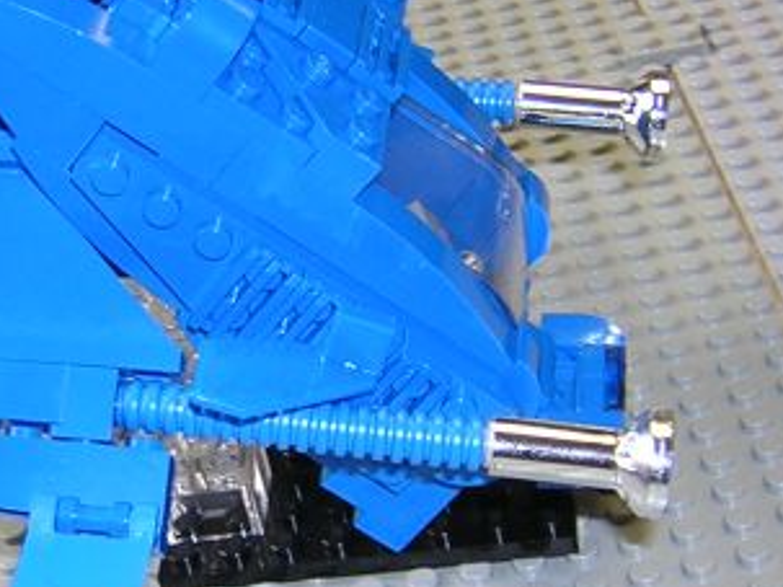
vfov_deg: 15.6
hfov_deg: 20.5
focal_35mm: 95
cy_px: 284
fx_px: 2148
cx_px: 183
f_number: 2.6
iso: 100
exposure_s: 1/30
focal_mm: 4.7
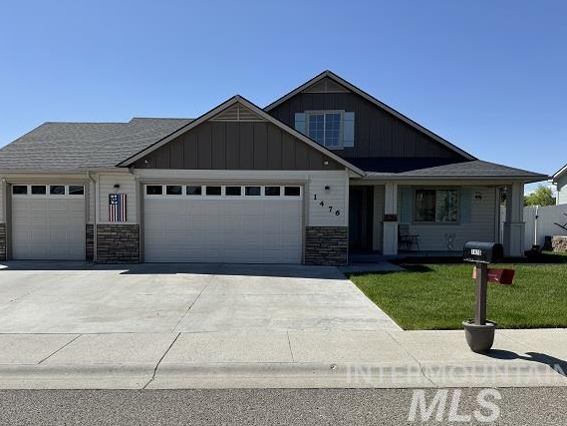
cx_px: 257
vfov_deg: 51.3
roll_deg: +1.1
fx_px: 442
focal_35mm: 27
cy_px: 238
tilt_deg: -1.3
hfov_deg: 65.2
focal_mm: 6.76
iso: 80
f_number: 1.78
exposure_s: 1/6410
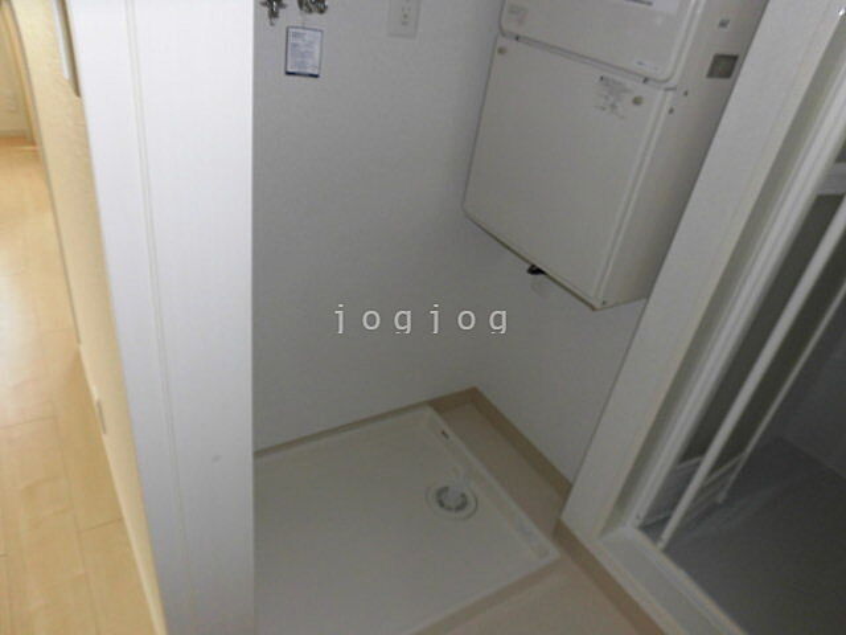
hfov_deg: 71.6
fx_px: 587
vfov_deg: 56.8
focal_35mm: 24
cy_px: 318
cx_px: 423
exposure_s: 1/25
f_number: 3.1
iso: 100
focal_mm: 4.3
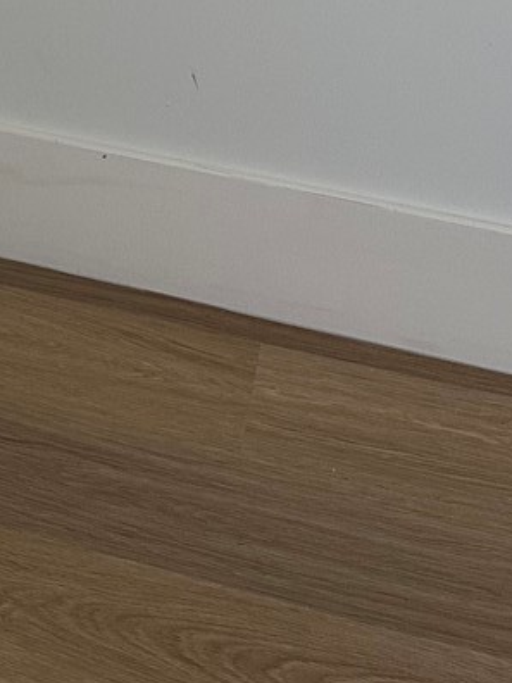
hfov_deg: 13.8
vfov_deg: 16.2
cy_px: -638
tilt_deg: -5.9
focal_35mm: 97
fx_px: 1913
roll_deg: -0.6
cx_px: -374
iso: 125
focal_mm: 6.86
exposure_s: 1/60
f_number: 1.78
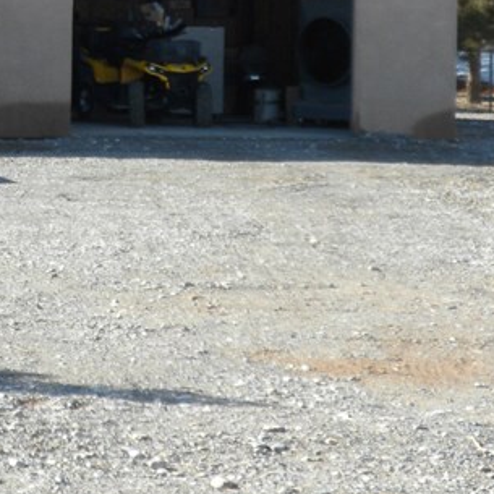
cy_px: -5
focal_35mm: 178
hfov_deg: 9.6
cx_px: -217
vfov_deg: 9.8
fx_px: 2874
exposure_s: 1/306
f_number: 4.7
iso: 90
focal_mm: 10.7
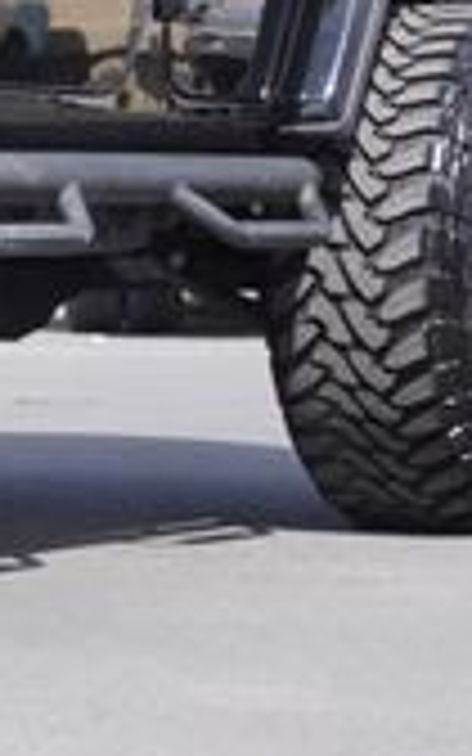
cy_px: -158
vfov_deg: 10.7
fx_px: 3950
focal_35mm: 192
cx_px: -598
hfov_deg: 6.5
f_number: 8
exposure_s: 1/125
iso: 100
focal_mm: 33
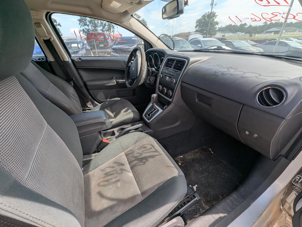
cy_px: 114
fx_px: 114
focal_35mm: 13
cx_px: 151
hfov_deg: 106.1
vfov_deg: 90.1
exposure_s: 1/351
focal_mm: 1.95
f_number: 2.2
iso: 37
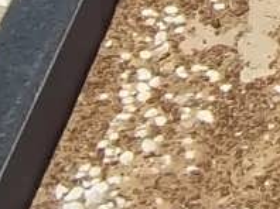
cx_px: 723
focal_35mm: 194
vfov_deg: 6.9
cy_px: -408
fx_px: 1567
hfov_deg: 9.0
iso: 80
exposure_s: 1/640
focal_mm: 5.7
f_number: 5.5
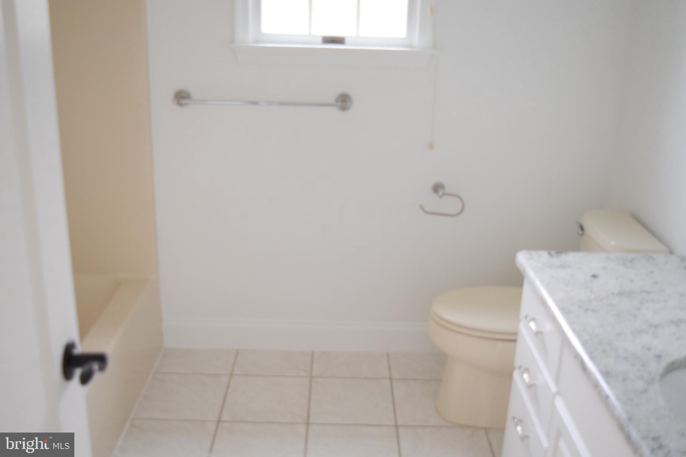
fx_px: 714
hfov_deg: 51.3
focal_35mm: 38
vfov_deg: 35.5
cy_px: 228
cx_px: 343
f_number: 4
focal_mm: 25
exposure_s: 1/60
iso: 1800
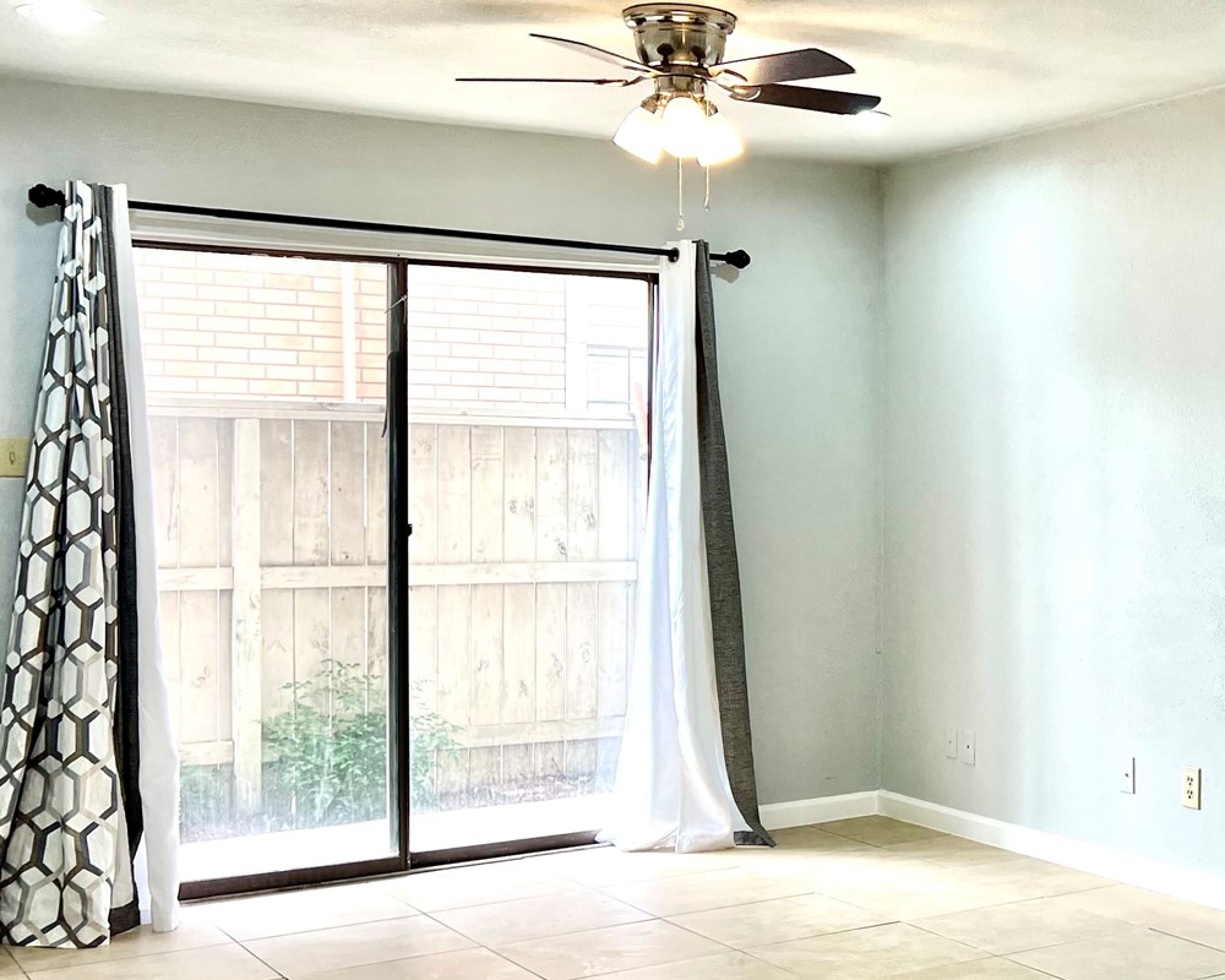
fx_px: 1885
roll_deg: -1.0
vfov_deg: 29.1
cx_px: 1153
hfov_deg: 33.6
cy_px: 516
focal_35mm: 52
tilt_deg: -2.5
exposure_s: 1/120
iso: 40
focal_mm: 5.7
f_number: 1.5
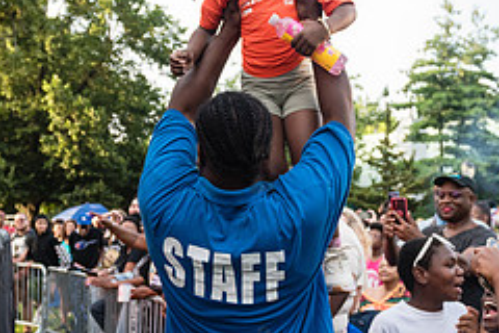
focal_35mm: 58
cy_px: 157
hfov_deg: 34.5
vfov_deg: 23.4
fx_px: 804
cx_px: 262
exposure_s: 1/1250
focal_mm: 24
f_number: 3.2
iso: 1000
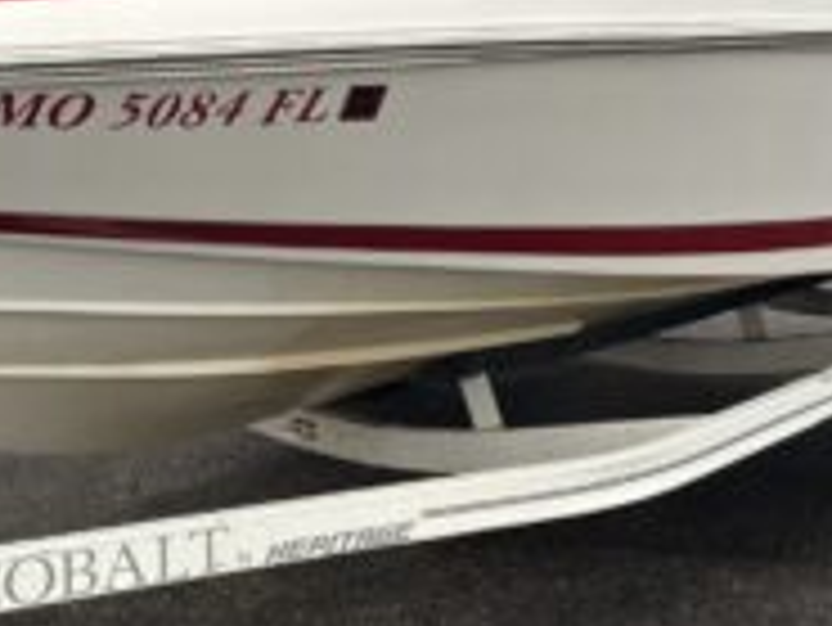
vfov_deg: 19.5
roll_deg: +1.1
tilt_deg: -1.7
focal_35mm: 75
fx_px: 1804
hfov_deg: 25.7
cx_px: 241
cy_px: 171
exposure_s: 1/679
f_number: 1.6
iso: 50
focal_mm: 5.96
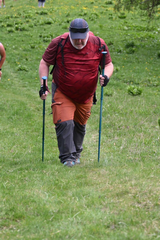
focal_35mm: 158
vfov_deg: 13.0
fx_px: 1050
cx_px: 80
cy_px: 120
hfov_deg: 8.7
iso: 900
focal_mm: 105
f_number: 6.7
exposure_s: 1/800
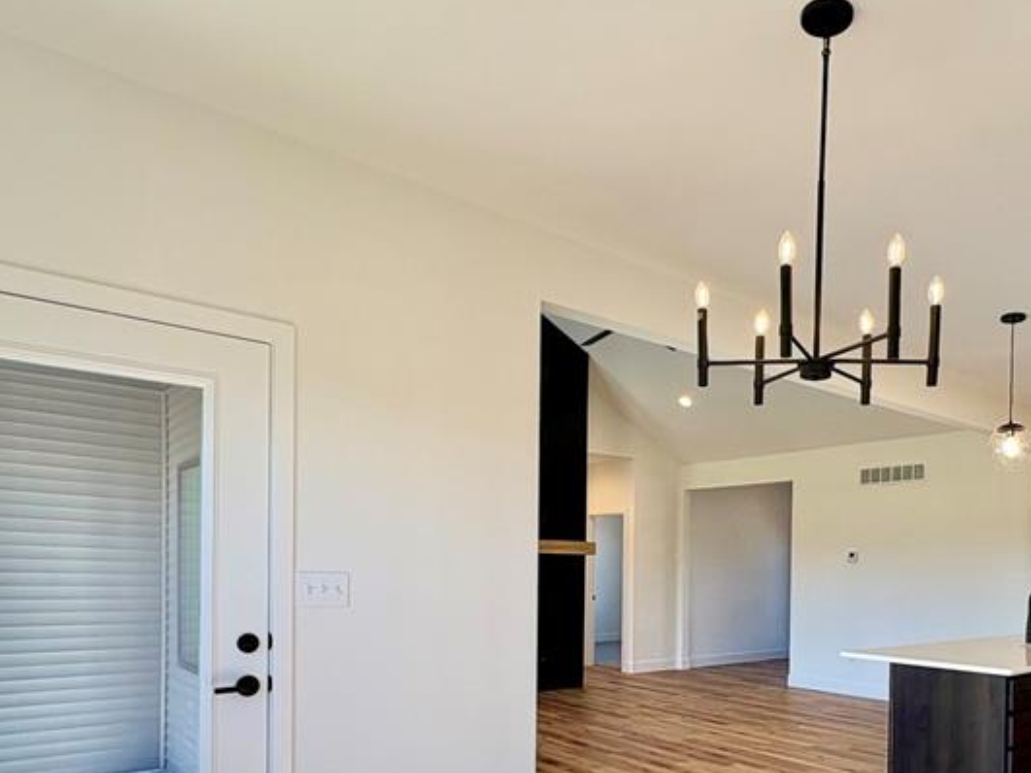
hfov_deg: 63.8
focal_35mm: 27
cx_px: 682
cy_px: 585
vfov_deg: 49.2
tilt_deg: -1.2
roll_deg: -0.7
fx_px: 804
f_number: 2.2
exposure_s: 1/198
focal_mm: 2.22
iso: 40
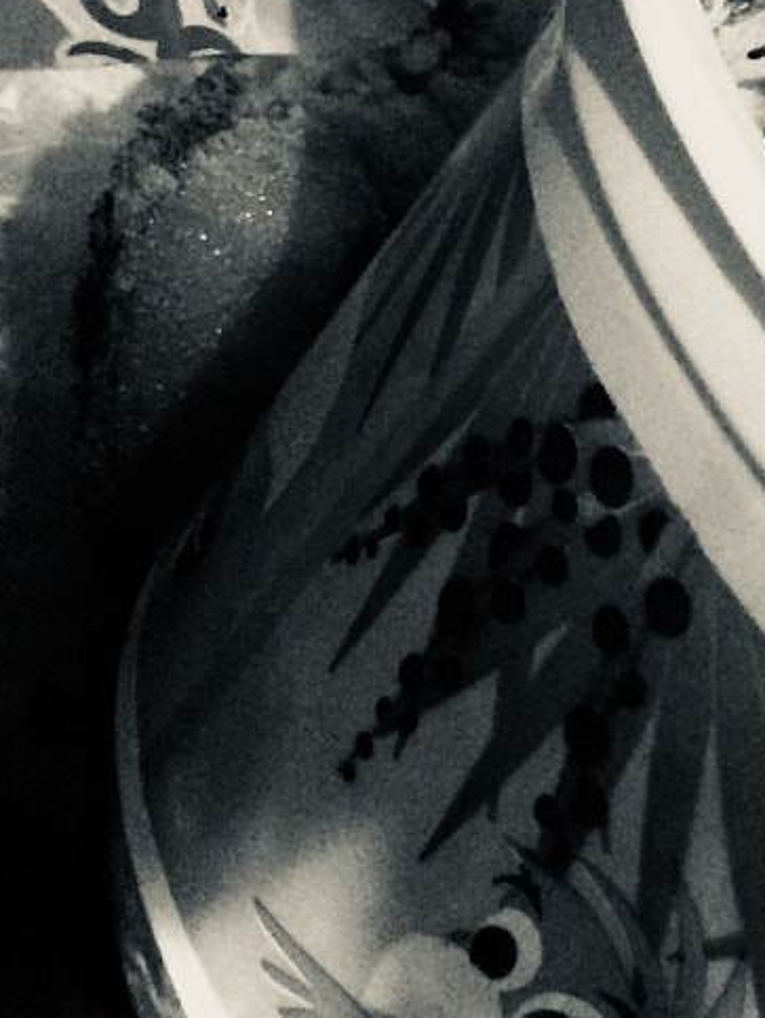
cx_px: 1031
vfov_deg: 19.8
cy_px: 6
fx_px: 2825
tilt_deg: -69.7
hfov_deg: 14.7
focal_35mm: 96
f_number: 2.2
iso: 320
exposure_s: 1/20
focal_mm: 4.15
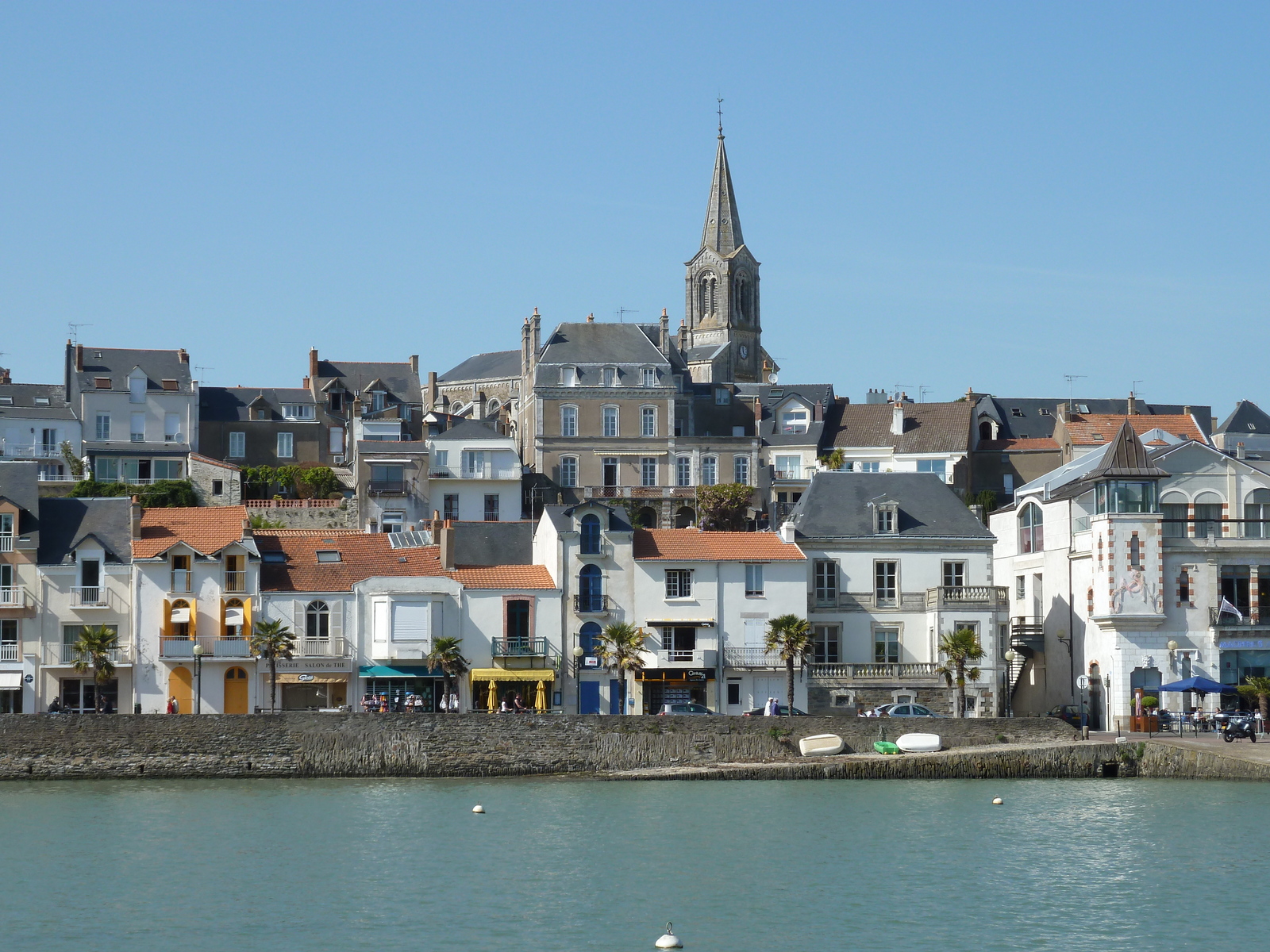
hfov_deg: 23.6
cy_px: 476
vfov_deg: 17.8
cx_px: 635
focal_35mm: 83
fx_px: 3045
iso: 80
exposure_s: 1/400
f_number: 5
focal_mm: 13.7
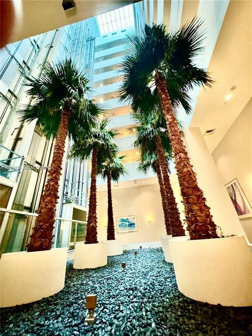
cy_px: 168
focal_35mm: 14
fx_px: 136
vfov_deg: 102.1
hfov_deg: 85.7
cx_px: 126
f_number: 2.2
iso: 1000
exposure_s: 1/40
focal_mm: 2.22
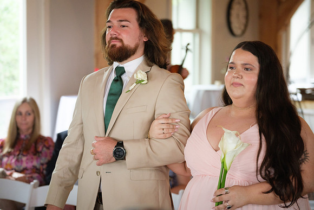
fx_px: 899
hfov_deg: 19.8
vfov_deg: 13.3
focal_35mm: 103
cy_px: 105
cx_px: 157
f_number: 2.8
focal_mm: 68.7
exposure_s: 1/125
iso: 800
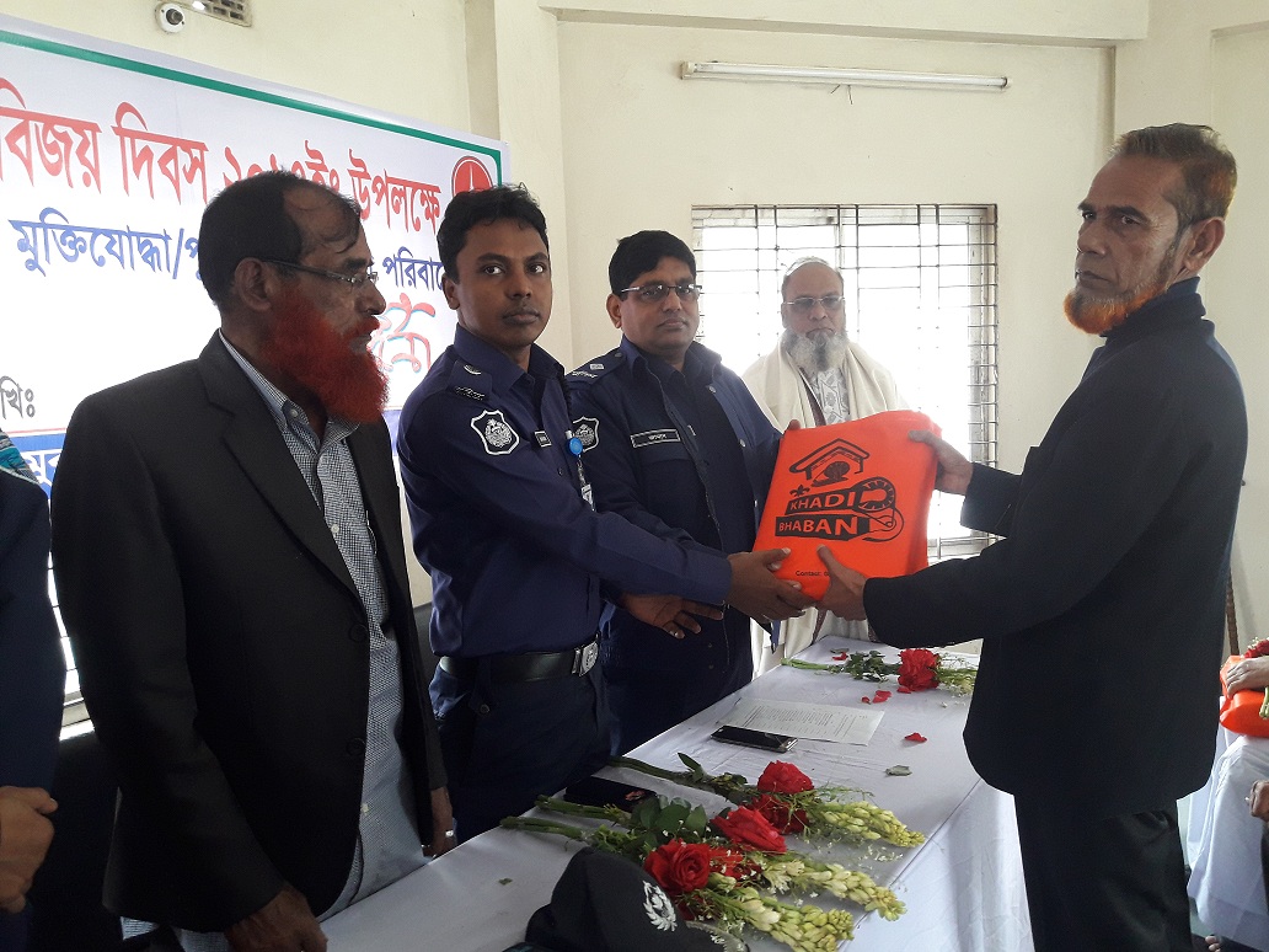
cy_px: 476
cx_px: 634
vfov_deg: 49.7
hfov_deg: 63.4
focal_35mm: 28
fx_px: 1026
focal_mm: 3.7
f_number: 1.9
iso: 125
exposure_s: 1/33
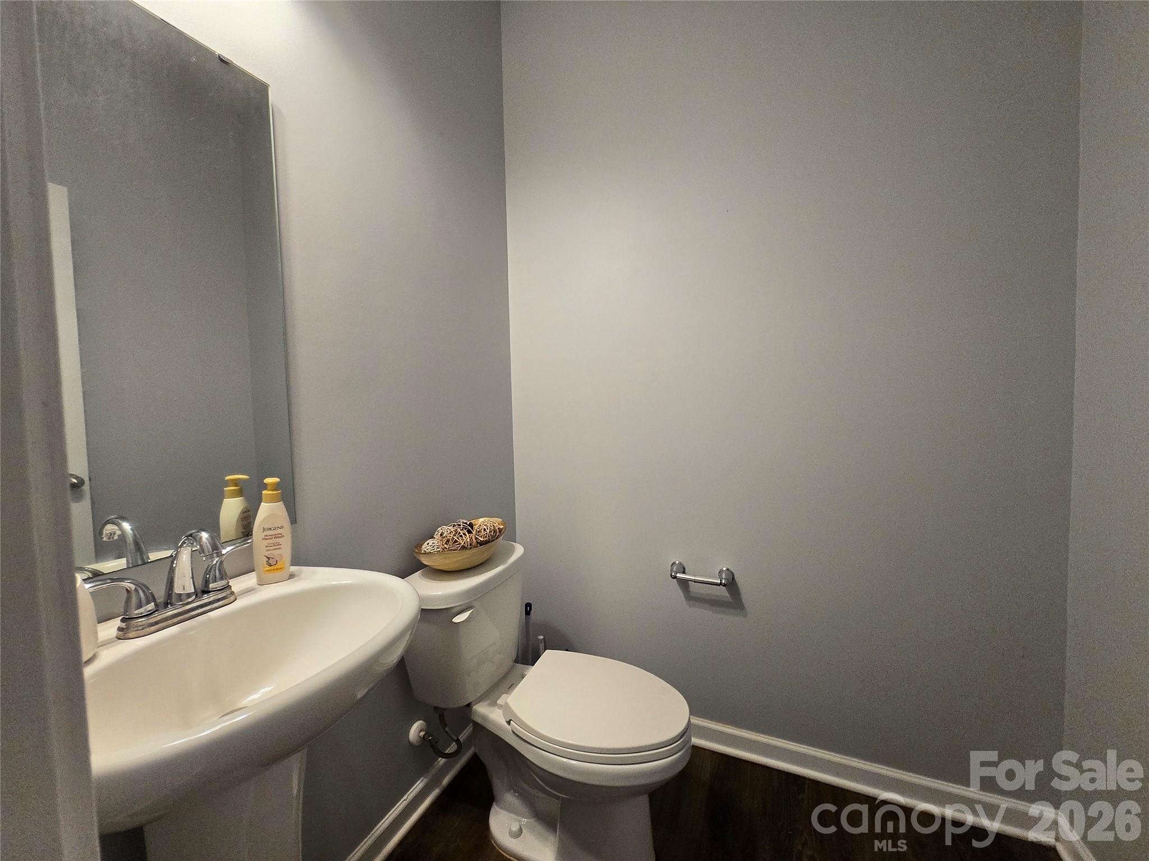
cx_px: 574
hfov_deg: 106.2
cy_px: 430
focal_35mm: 13
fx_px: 432
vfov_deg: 89.9
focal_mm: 1.7
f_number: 2.2
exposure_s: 1/60
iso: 200
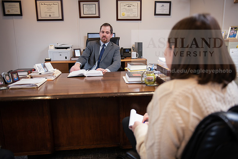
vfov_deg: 41.1
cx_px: 119
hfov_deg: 58.7
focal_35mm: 32
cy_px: 80
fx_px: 212
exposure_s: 1/125
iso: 800
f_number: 3.2
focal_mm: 32
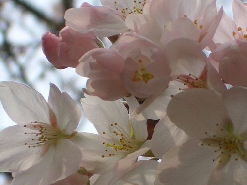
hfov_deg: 9.4
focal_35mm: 211
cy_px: 145
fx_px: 1505
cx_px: 197
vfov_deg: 7.0
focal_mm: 17.4
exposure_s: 1/400
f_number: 4.8
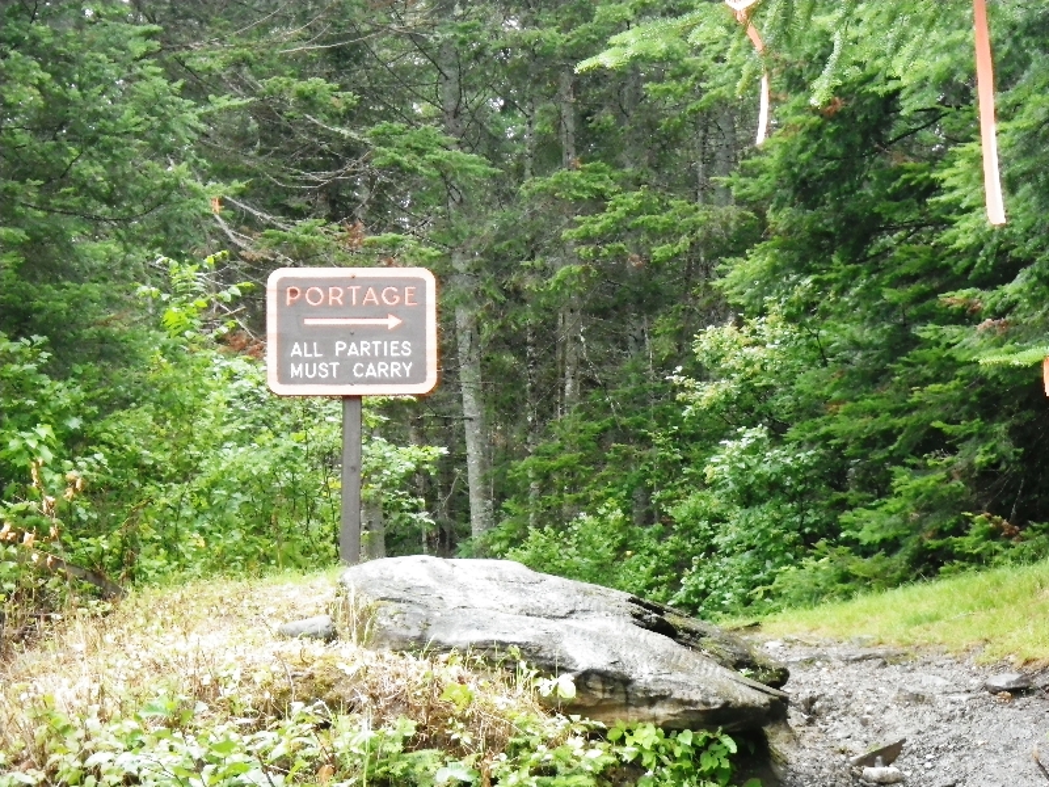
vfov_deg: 19.1
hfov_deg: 25.3
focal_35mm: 77
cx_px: 524
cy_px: 394
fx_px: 2333
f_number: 4.8
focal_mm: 13.7
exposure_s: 1/100
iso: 640
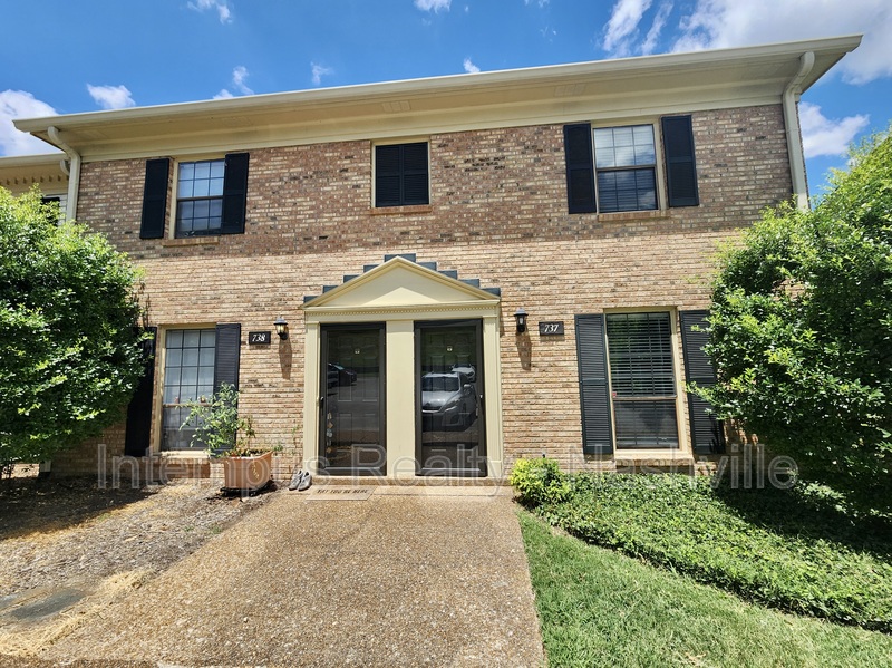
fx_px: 335
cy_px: 334
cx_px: 446
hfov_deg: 106.2
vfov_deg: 89.9
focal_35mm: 13
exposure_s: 1/1361
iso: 50
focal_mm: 2.2
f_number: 2.2
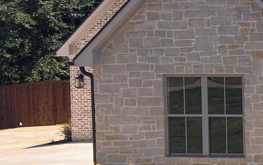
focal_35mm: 111
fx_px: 796
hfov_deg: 15.3
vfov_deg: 11.8
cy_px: 71
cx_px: 516
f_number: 1.5
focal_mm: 5.7
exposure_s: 1/2632
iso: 50
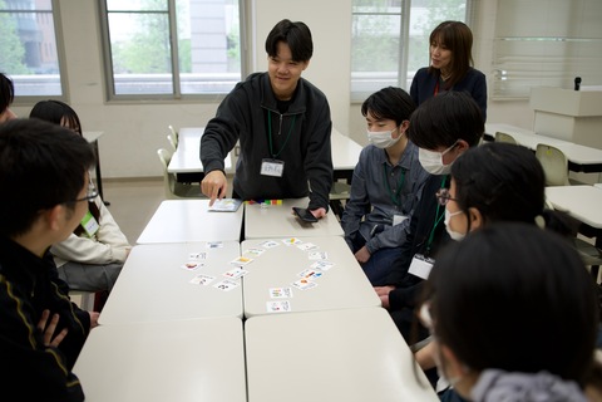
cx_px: 301
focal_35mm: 31
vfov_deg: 42.0
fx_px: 523
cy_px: 201
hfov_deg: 59.8
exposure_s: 1/125
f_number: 2.8
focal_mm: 31.3
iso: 200
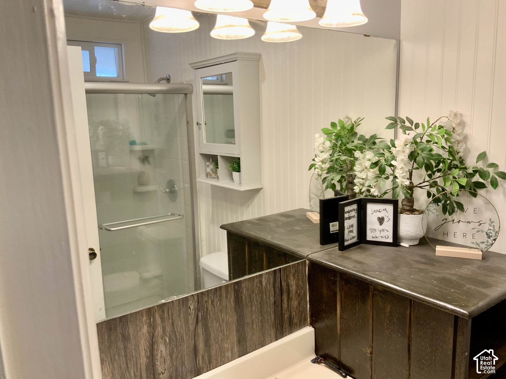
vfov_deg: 48.2
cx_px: 253
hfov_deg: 61.7
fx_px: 424
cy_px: 190
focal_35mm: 29
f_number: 1.8
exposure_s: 1/60
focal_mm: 3
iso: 40
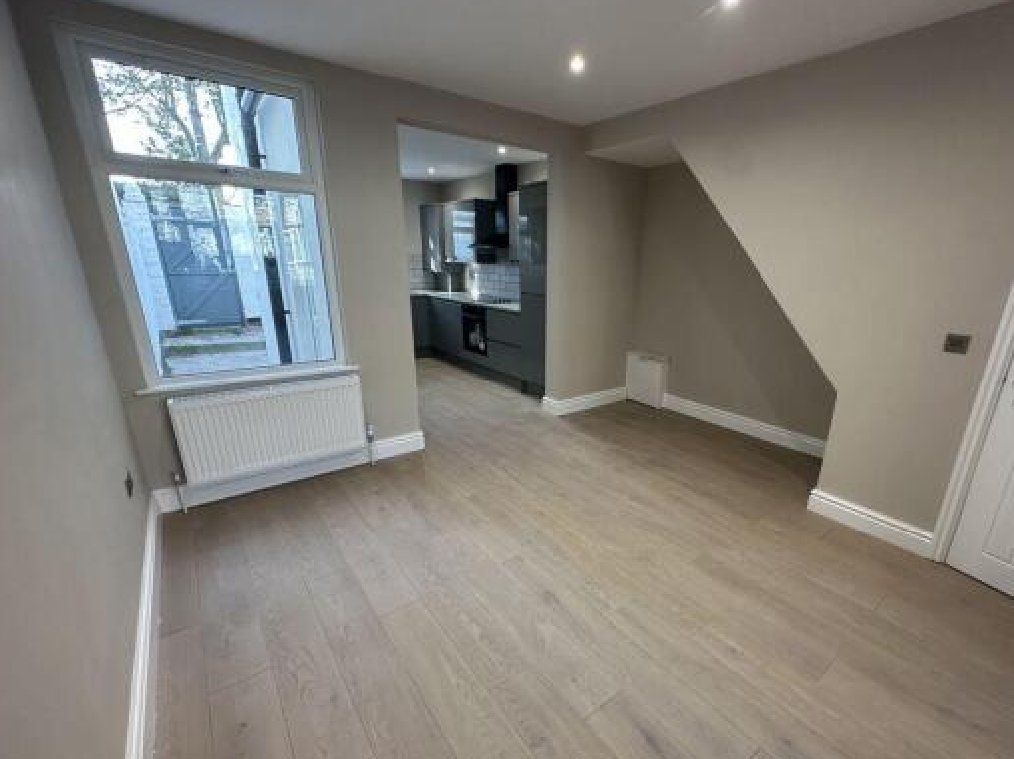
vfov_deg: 77.9
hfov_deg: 94.2
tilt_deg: -18.3
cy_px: 408
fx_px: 468
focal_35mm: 16
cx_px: 560
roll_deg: -1.4
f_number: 2.2
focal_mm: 2.22
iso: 200
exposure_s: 1/99
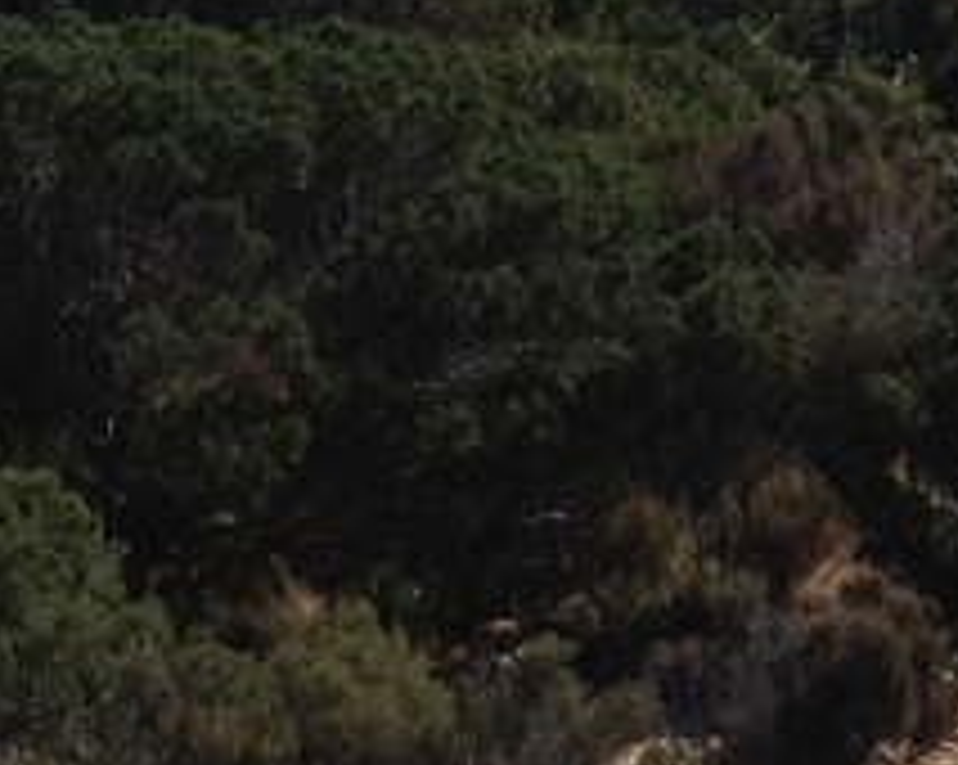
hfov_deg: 7.5
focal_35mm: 257
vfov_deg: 5.9
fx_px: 7280
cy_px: -382
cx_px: 702
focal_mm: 4.28
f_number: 2.4
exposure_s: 1/2304
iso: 64
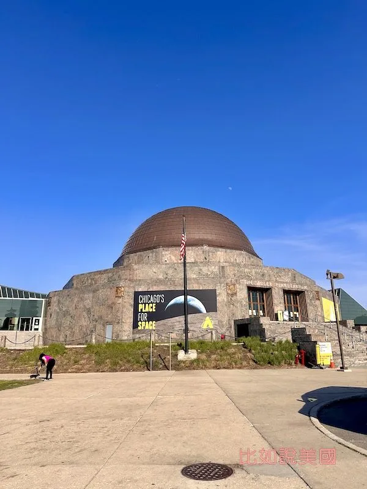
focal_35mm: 24
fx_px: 339
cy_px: 244
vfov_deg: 71.6
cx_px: 184
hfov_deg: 56.8
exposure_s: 1/5848
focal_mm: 6.86
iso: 80
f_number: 1.78
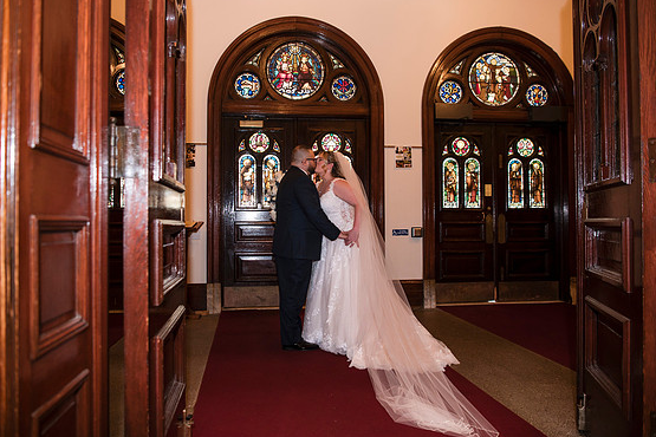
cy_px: 214
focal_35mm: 28
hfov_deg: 65.5
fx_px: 510
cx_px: 319
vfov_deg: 46.4
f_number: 2.8
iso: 800
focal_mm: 26
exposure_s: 1/125
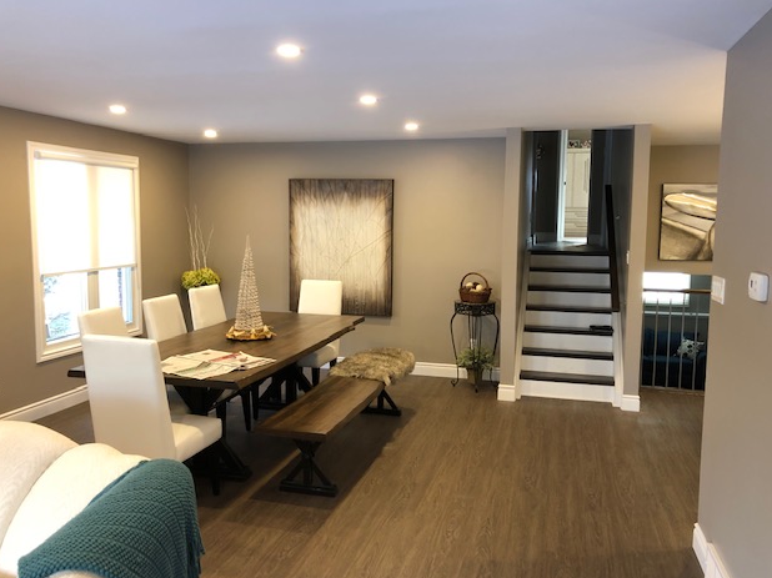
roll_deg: +0.7
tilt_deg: -4.9
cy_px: 287
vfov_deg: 48.2
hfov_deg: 61.7
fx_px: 647
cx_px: 385
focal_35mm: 29
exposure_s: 1/15
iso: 50
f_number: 1.8
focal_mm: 3.99
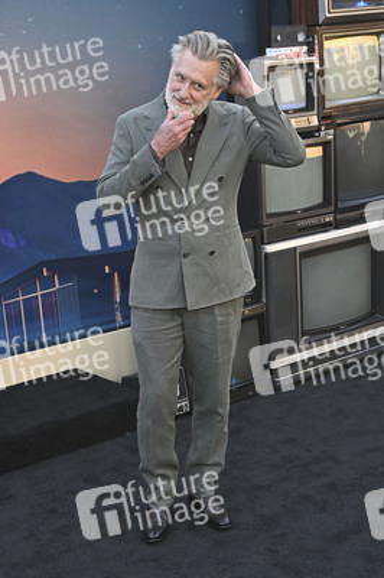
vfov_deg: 42.8
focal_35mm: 46
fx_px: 737
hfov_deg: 29.2
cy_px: 289
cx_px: 192
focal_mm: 46
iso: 800
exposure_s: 1/320
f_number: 7.1
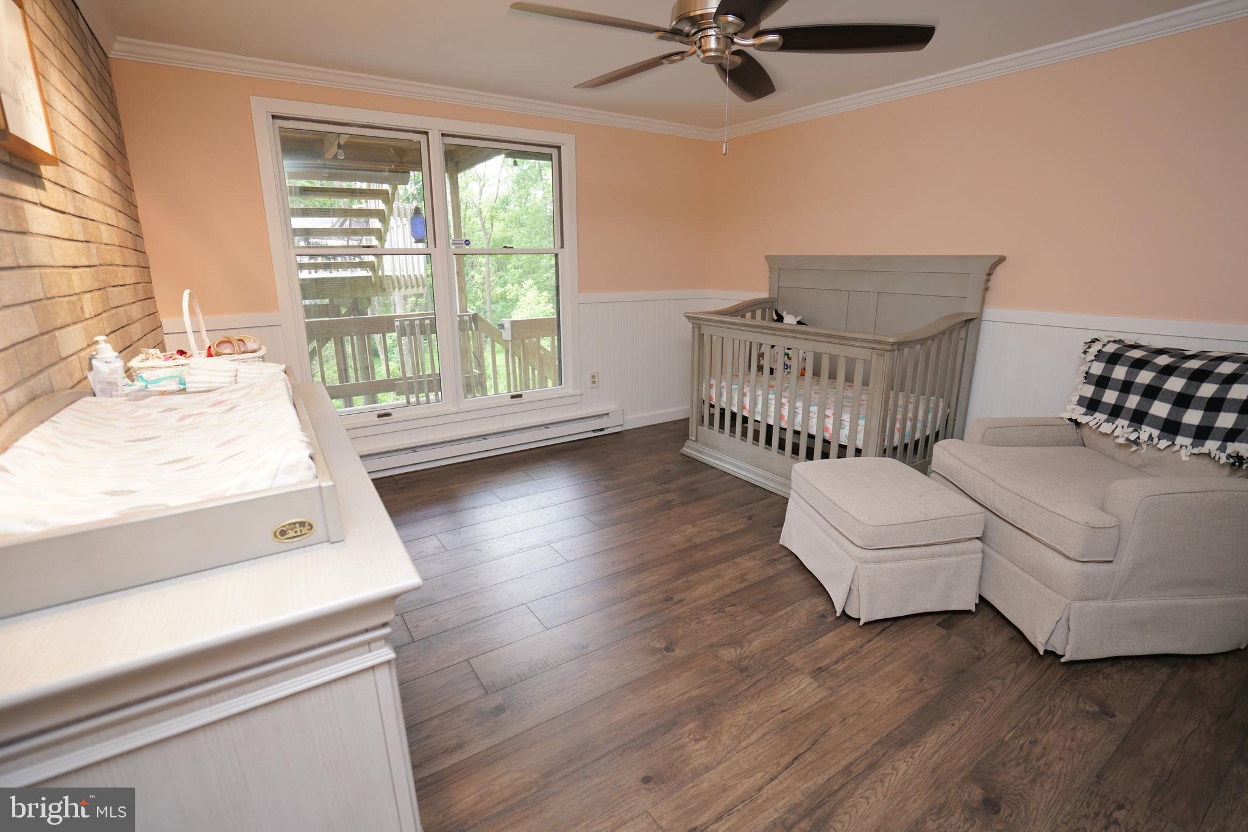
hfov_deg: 96.7
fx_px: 555
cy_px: 416
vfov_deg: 73.8
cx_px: 624
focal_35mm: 16
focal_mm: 16
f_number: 4
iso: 640
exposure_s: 1/60
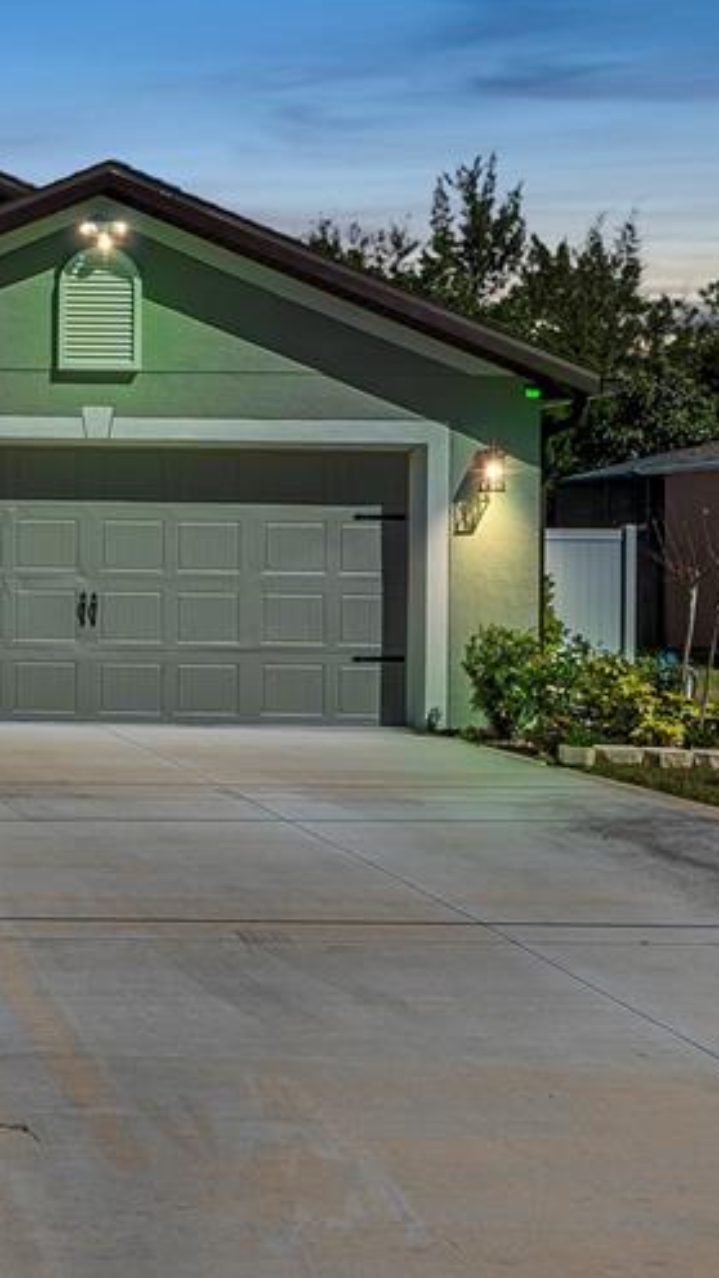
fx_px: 1830
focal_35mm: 54
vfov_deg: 38.5
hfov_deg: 19.8
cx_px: -296
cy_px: 575
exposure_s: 1/320
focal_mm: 17
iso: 100
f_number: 10
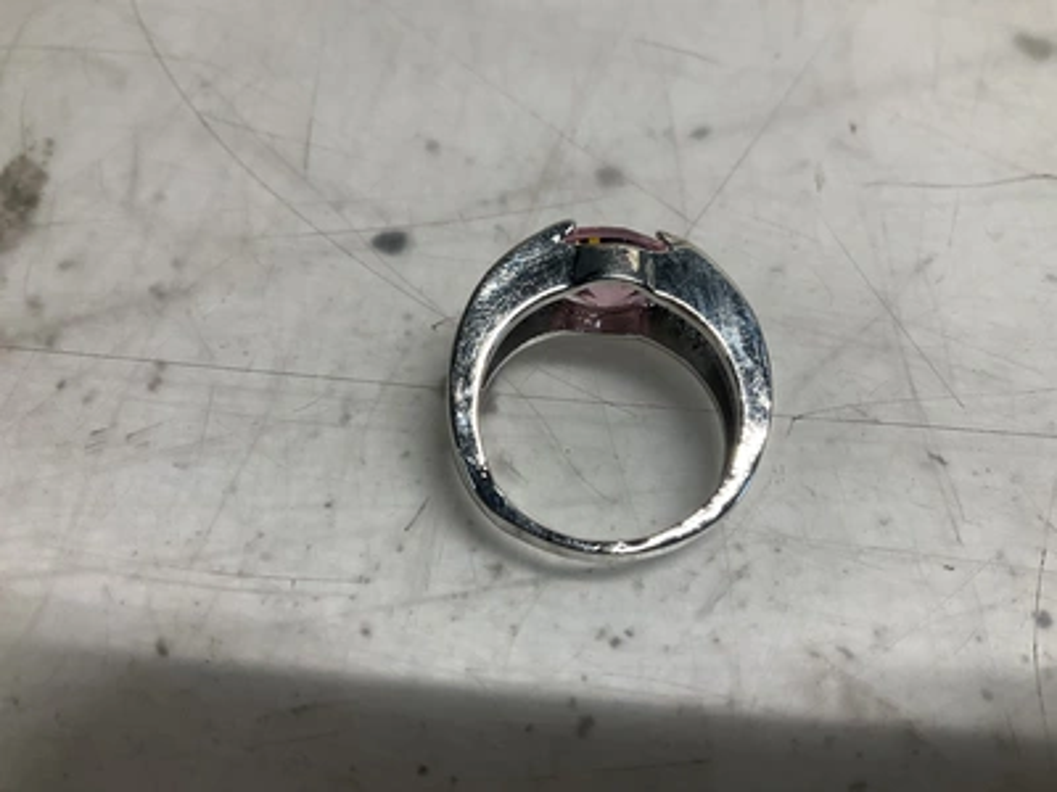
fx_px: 886
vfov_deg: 48.2
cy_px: 396
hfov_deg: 61.7
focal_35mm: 29
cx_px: 528
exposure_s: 1/120
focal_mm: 3
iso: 50
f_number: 1.8
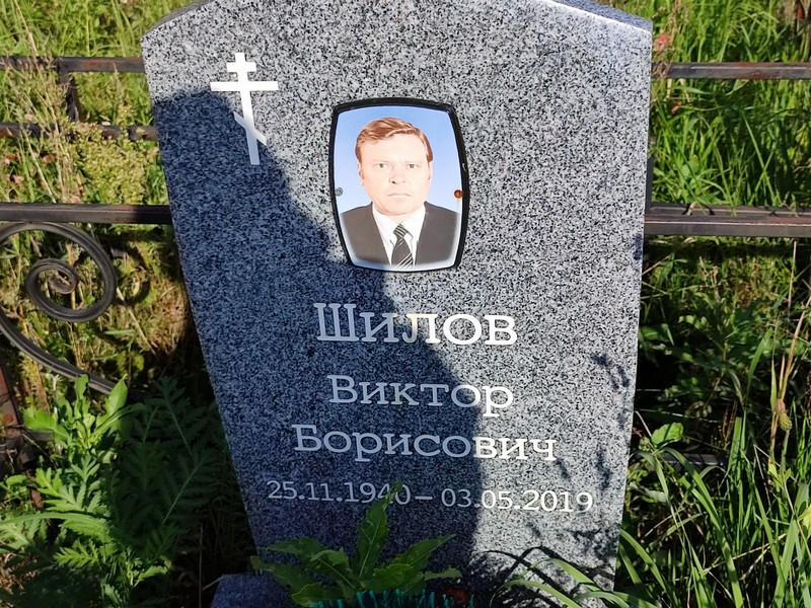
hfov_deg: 69.4
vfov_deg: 54.9
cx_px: 406
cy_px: 304
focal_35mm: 25
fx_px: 586
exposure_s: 1/824
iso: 50
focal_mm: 6.04
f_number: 1.9
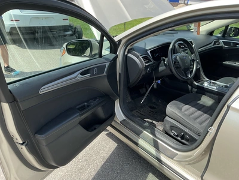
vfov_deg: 49.7
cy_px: 90
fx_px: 193
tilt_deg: -23.8
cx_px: 120
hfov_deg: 63.4
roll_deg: -2.1
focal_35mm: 28
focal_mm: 3
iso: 25
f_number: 1.8
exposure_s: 1/514
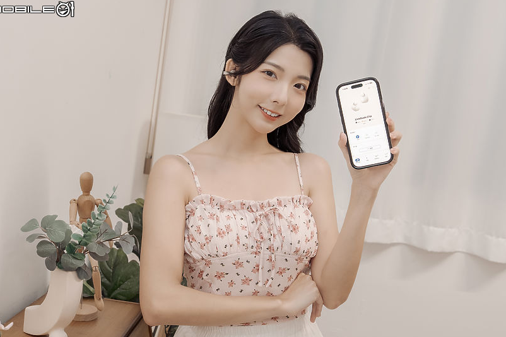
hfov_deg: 42.8
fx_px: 646
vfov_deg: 29.2
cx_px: 261
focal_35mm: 46
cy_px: 183
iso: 1000
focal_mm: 28
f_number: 4
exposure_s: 1/100
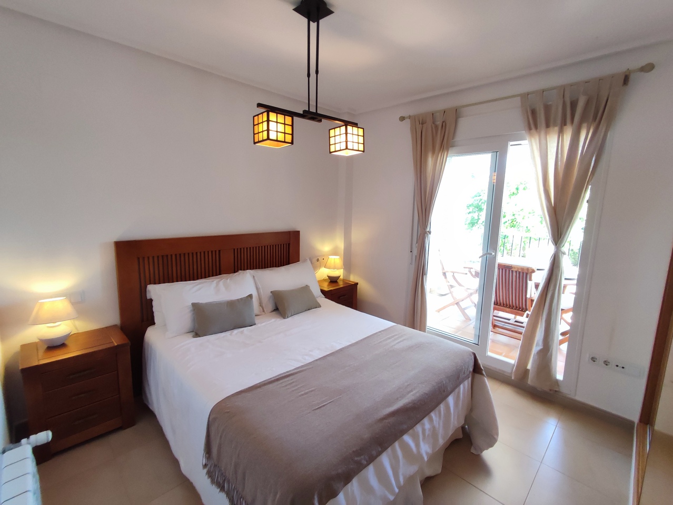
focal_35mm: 16
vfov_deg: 78.2
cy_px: 252
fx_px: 311
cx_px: 336
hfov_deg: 94.5
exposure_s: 1/100
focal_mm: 1.65
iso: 137
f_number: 2.2
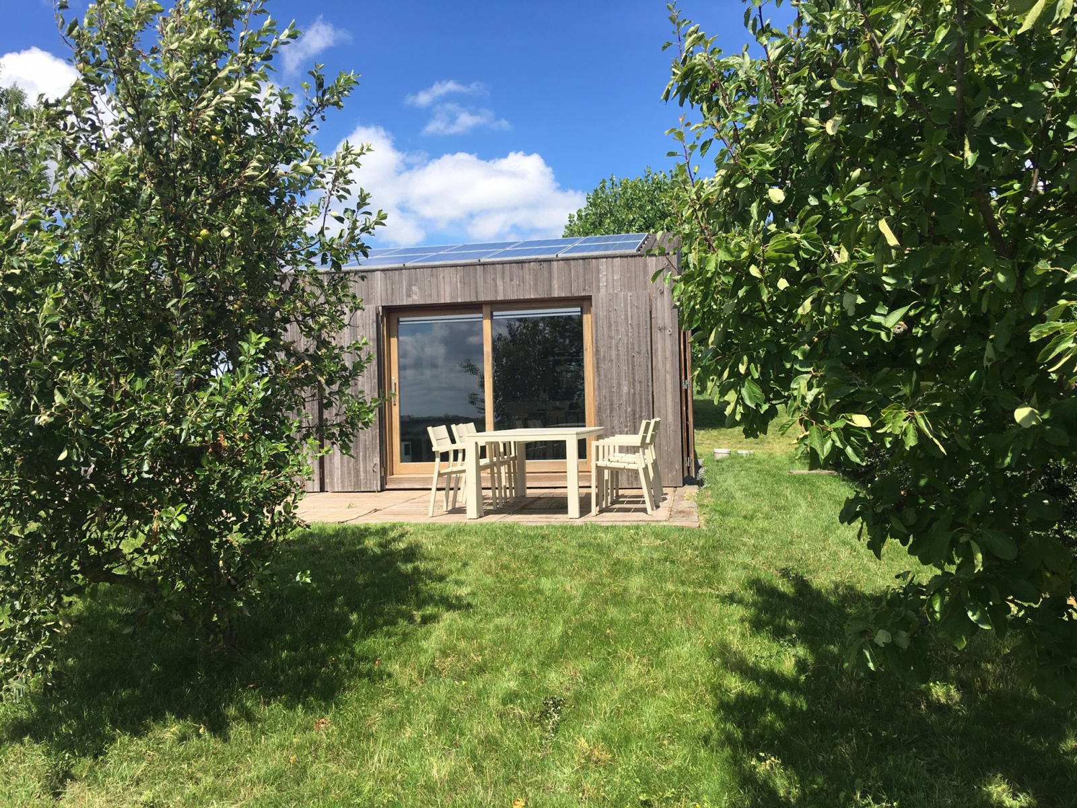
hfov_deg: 61.7
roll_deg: +1.3
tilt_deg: +0.3
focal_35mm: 29
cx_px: 538
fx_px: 902
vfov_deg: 48.2
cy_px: 404
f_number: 2.2
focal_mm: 4.15
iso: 25
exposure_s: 1/1221
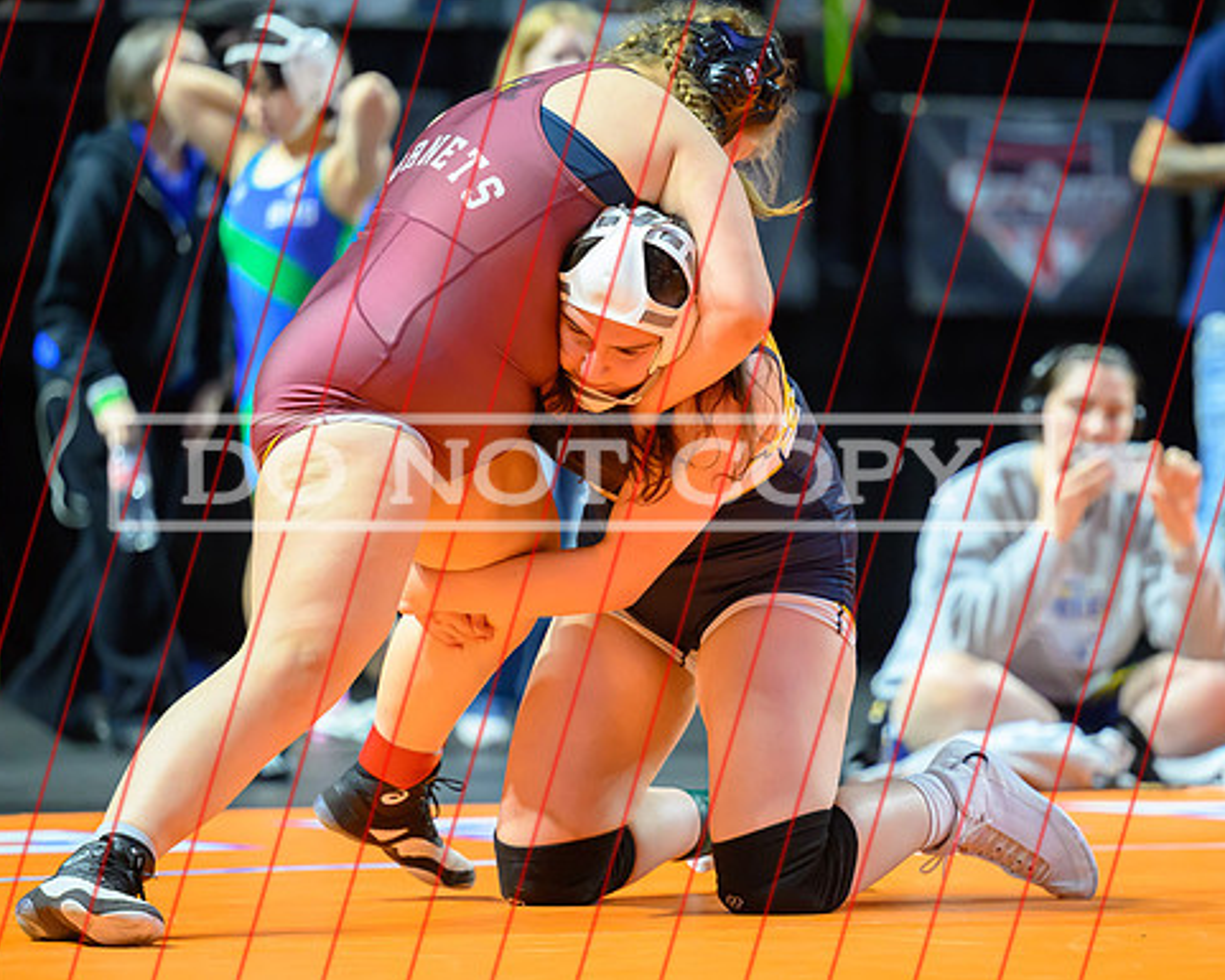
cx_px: 685
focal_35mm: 235
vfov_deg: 6.6
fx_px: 8522
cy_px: 611
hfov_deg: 8.2
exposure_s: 1/640
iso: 5000
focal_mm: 165
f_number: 2.8
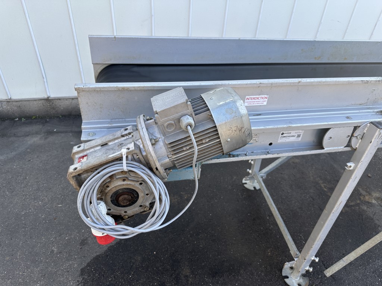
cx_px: 191
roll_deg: -4.4
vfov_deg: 56.8
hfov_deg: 71.6
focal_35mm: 24
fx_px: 265
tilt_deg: -34.5
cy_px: 143
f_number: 1.78
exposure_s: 1/521
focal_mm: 6.86
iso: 80
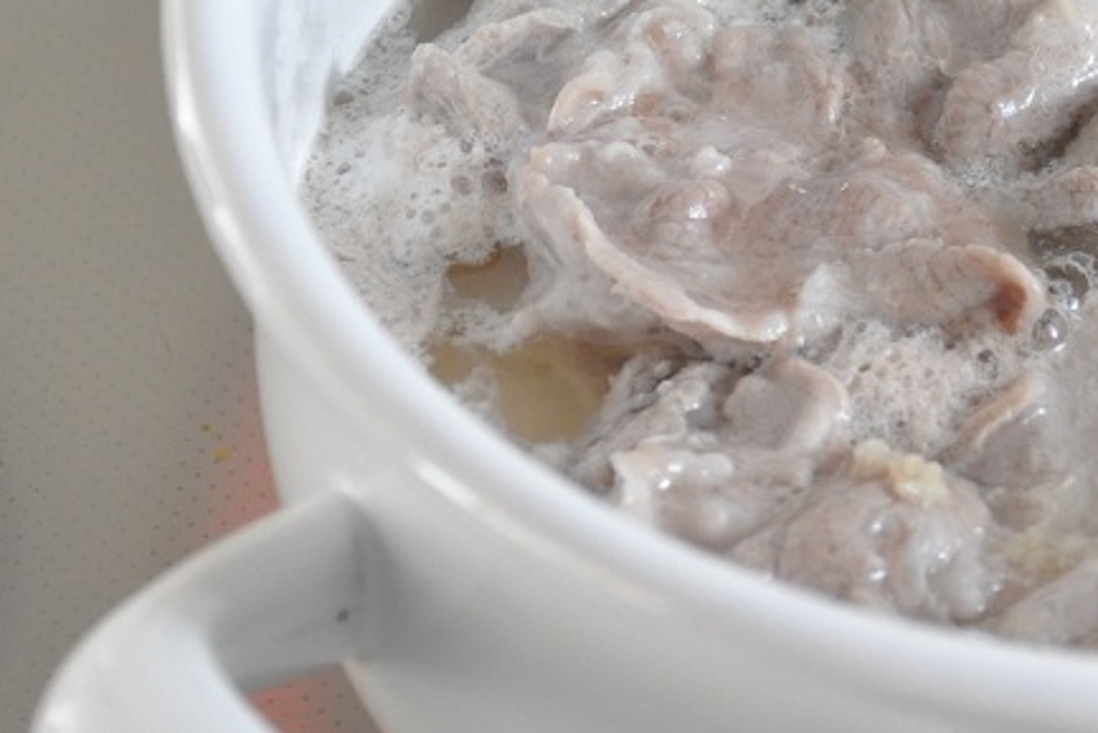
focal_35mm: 145
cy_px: 237
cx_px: 1222
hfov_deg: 13.8
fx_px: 4435
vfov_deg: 9.4
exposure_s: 1/80
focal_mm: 35
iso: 1600
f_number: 4.5
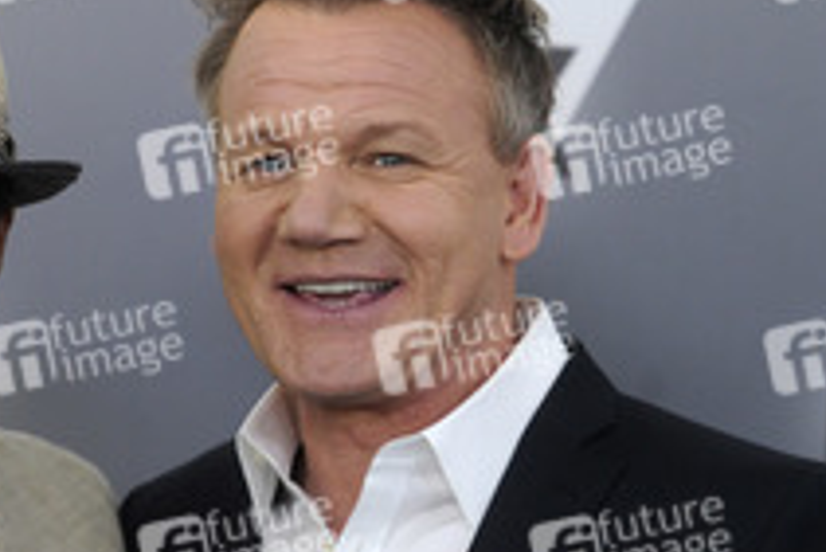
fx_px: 4500
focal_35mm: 196
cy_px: 446
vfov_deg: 7.0
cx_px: 133
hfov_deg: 10.4
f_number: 5
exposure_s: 1/320
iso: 1600
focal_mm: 92
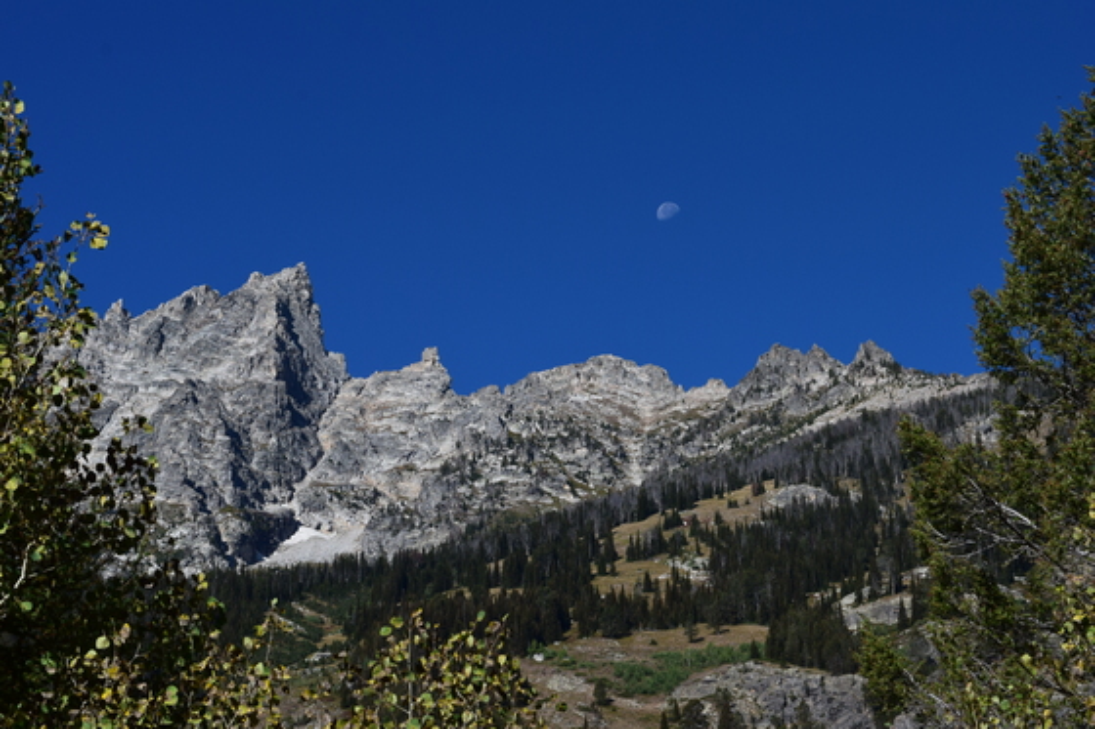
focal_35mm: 82
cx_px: 548
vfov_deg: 16.5
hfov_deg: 24.6
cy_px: 364
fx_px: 2508
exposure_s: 1/500
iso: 280
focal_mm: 55
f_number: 11
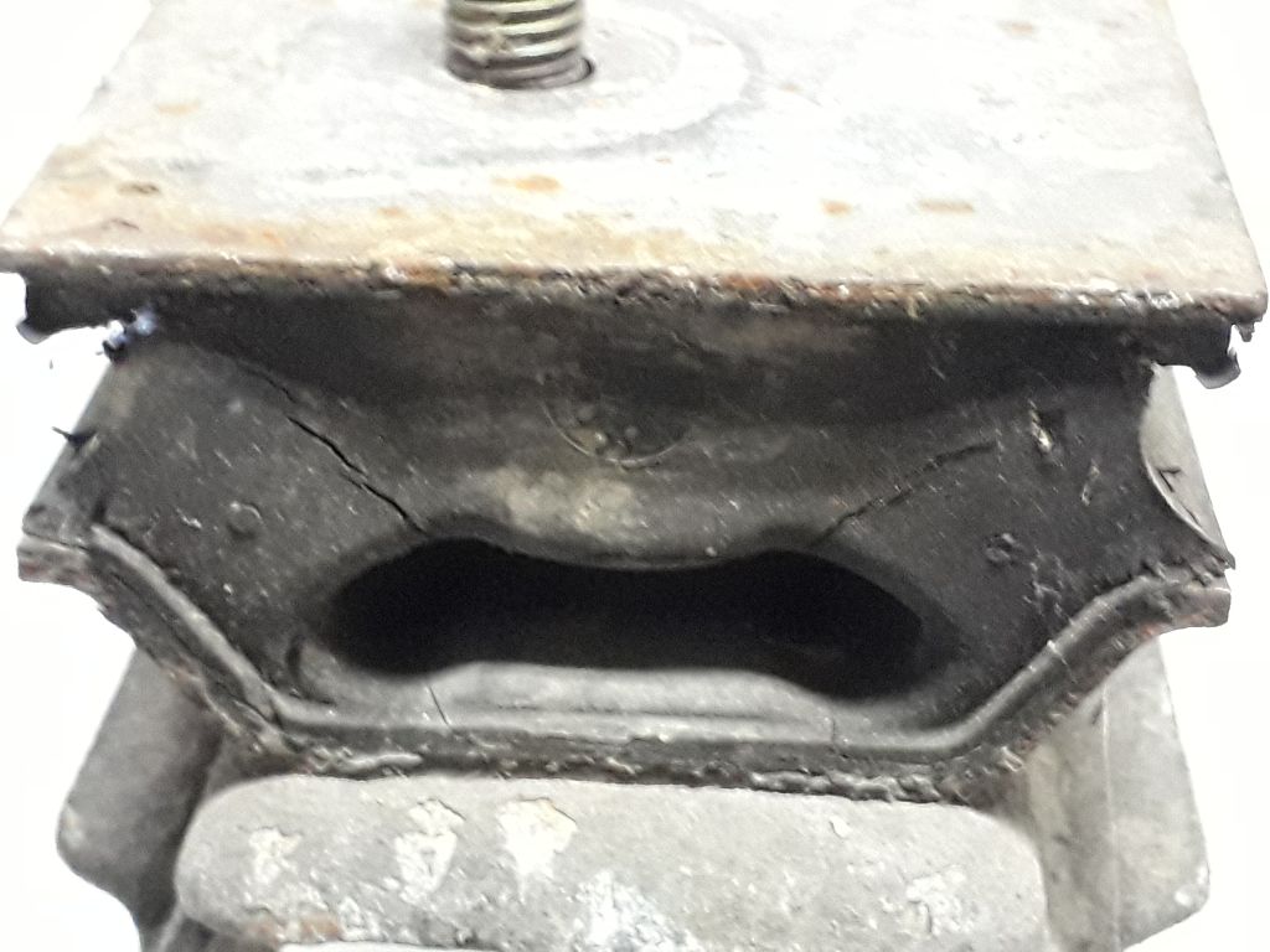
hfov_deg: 65.3
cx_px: 635
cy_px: 476
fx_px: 991
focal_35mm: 27
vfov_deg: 51.4
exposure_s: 1/20
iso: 500
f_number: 1.9
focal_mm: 3.6
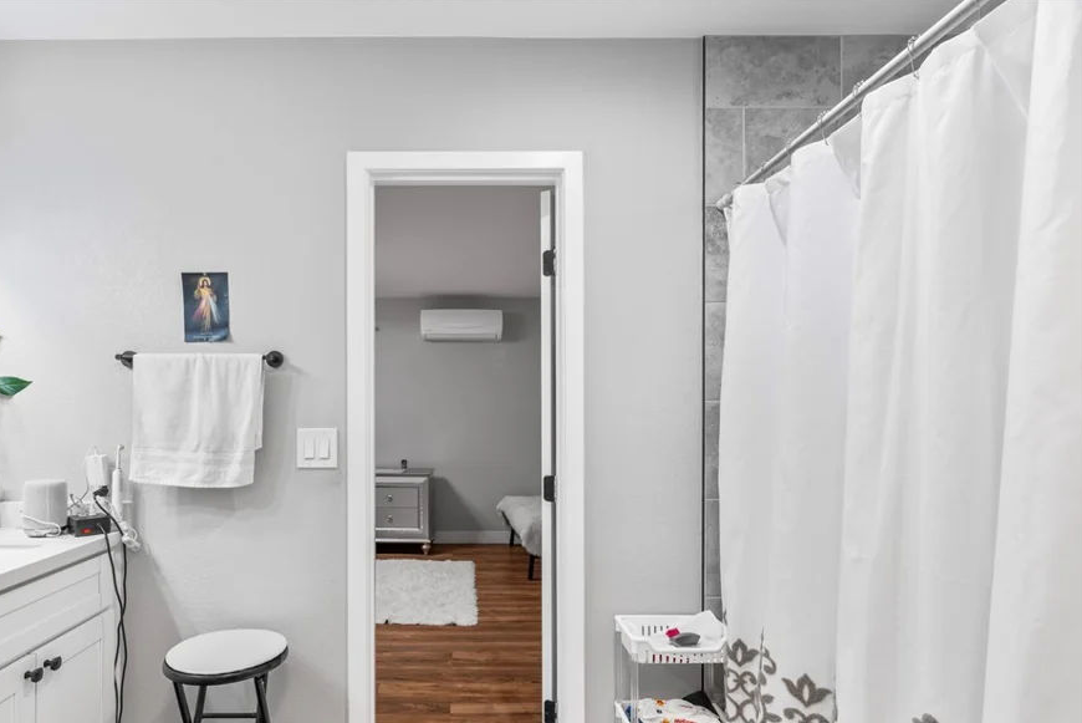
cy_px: 421
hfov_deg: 83.3
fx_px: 601
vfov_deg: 61.6
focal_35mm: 20
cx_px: 453
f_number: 8
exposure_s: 1/2
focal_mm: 17
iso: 400
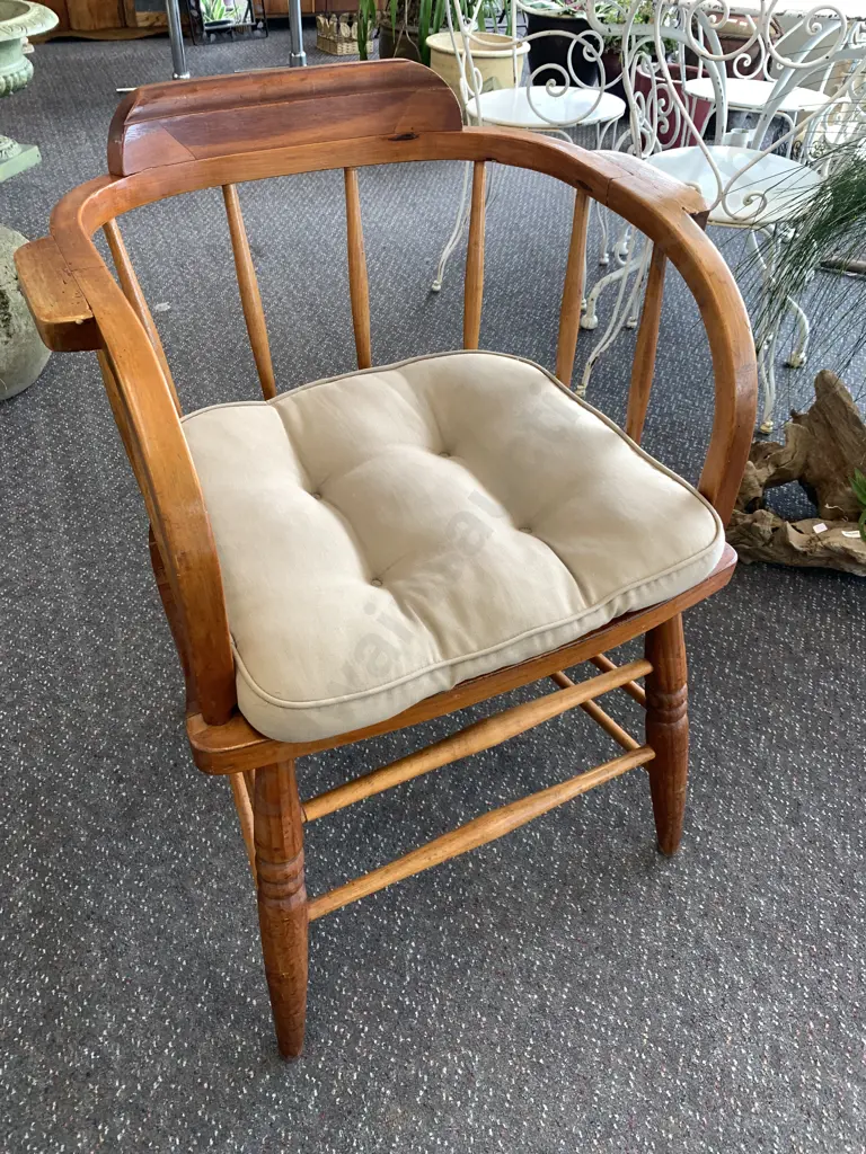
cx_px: 433
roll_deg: -2.4
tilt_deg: -41.5
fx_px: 867
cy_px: 577
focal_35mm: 26
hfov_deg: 53.1
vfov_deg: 67.3
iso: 80
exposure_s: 1/100
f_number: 1.8
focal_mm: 4.25
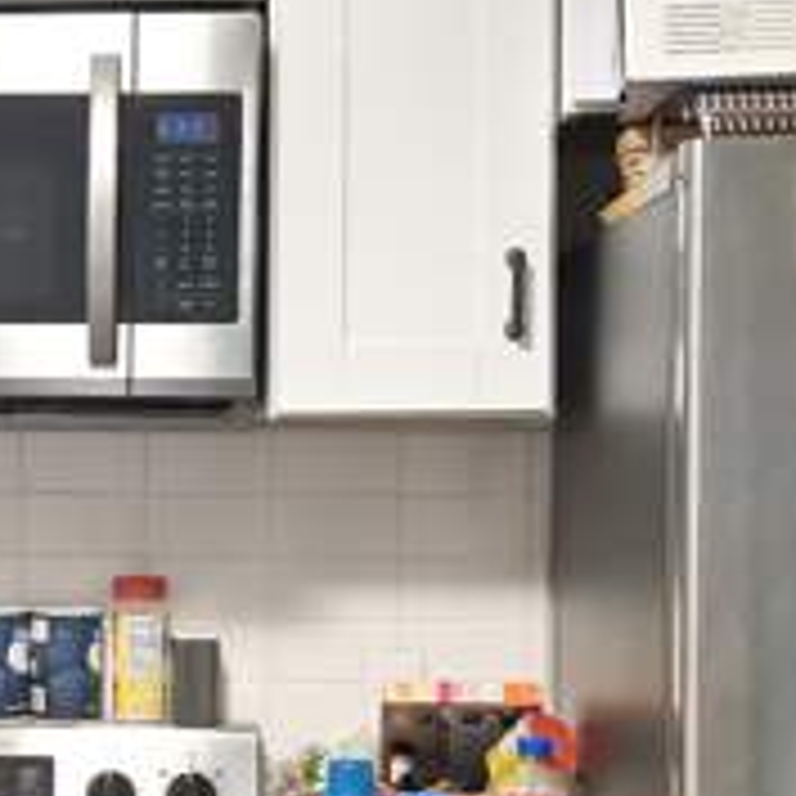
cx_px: -72
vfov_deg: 18.4
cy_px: 774
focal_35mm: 92
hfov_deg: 18.2
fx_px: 2393
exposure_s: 1/120
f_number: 1.7
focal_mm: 6.3
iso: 800
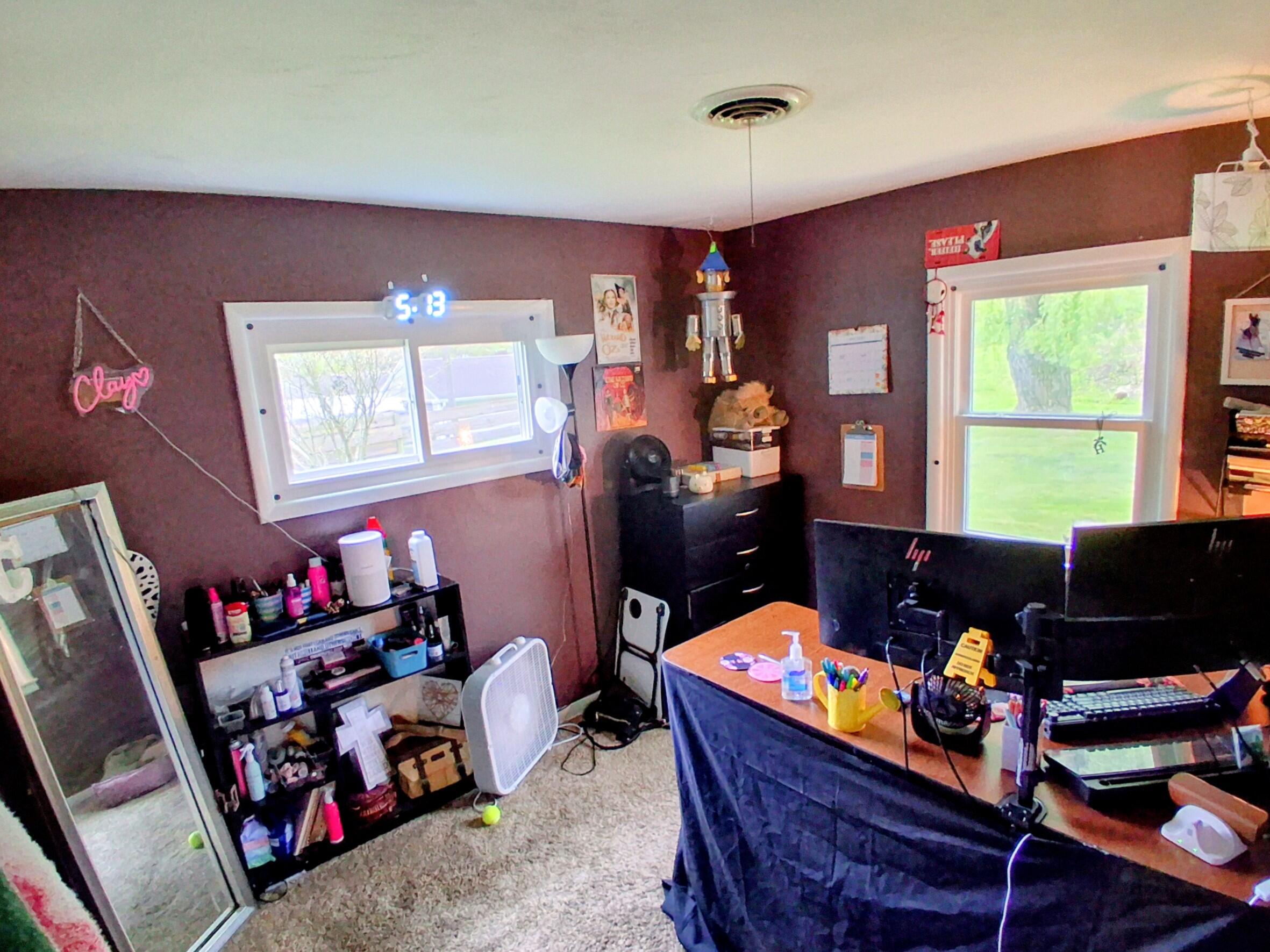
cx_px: 635
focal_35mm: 17
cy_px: 476
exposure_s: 1/30
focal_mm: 1.4
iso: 400
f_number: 2.2
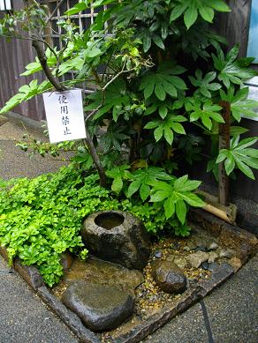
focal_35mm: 32
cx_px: 129
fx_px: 318
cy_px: 172
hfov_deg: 44.2
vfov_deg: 56.8
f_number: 2.9
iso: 200
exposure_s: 1/80
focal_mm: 5.7
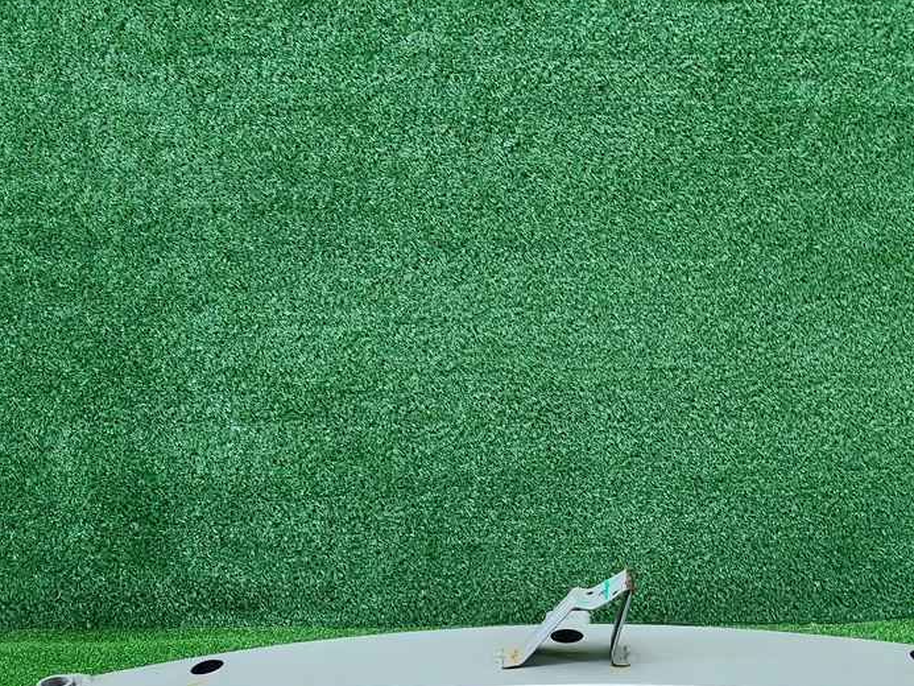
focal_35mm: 54
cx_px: 588
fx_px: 1426
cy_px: 595
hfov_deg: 35.3
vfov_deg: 26.3
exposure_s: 1/50
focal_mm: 5.4
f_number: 1.8
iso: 162
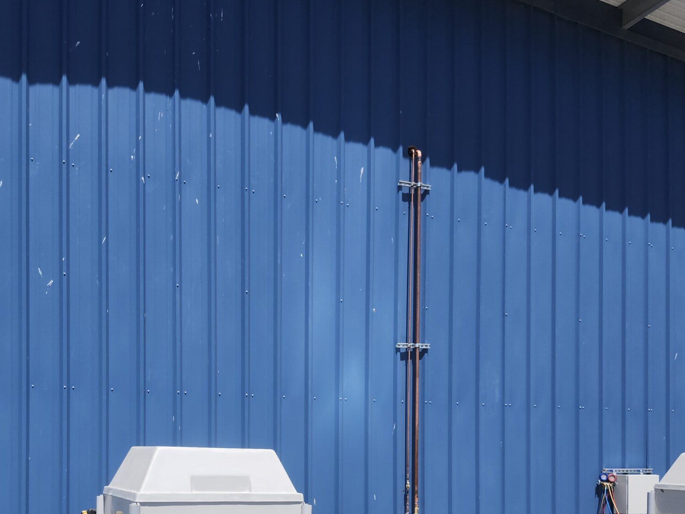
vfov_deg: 34.8
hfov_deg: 47.8
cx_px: 300
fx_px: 772
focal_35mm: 39
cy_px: 461
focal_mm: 5.54
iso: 25
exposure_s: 1/1457
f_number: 1.8
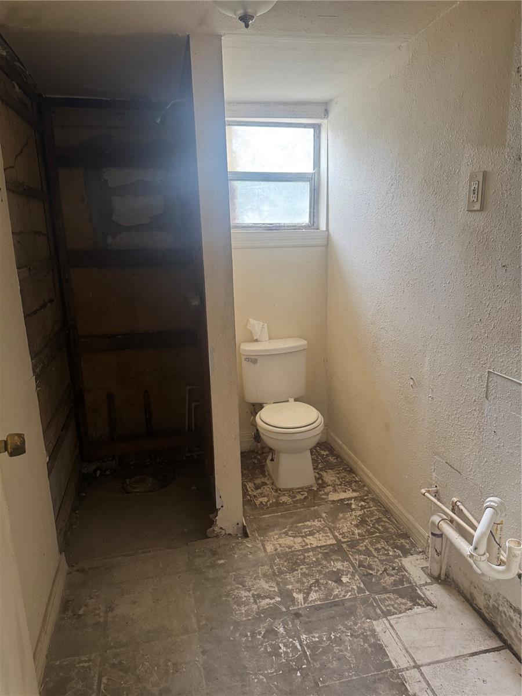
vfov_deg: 71.6
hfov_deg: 56.8
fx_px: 483
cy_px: 348
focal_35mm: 24
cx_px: 261
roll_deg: +2.5
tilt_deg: -14.2
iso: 400
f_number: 1.78
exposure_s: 1/60
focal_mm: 6.76
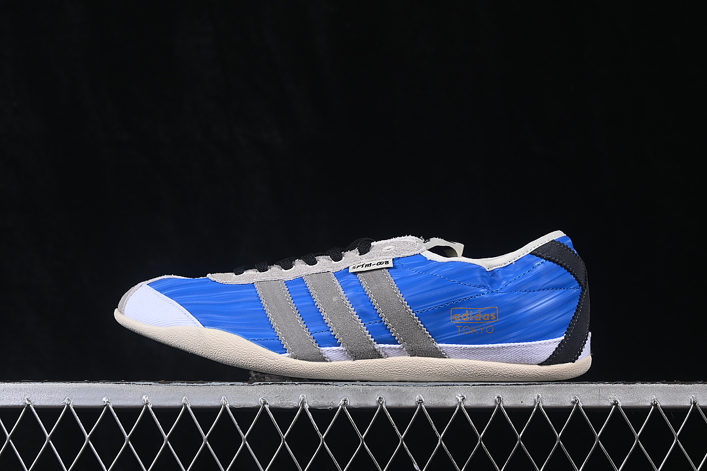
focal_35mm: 75
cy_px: 236
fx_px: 1473
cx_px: 354
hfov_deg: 27.0
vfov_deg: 18.2
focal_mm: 50
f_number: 8
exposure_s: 1/60
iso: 160
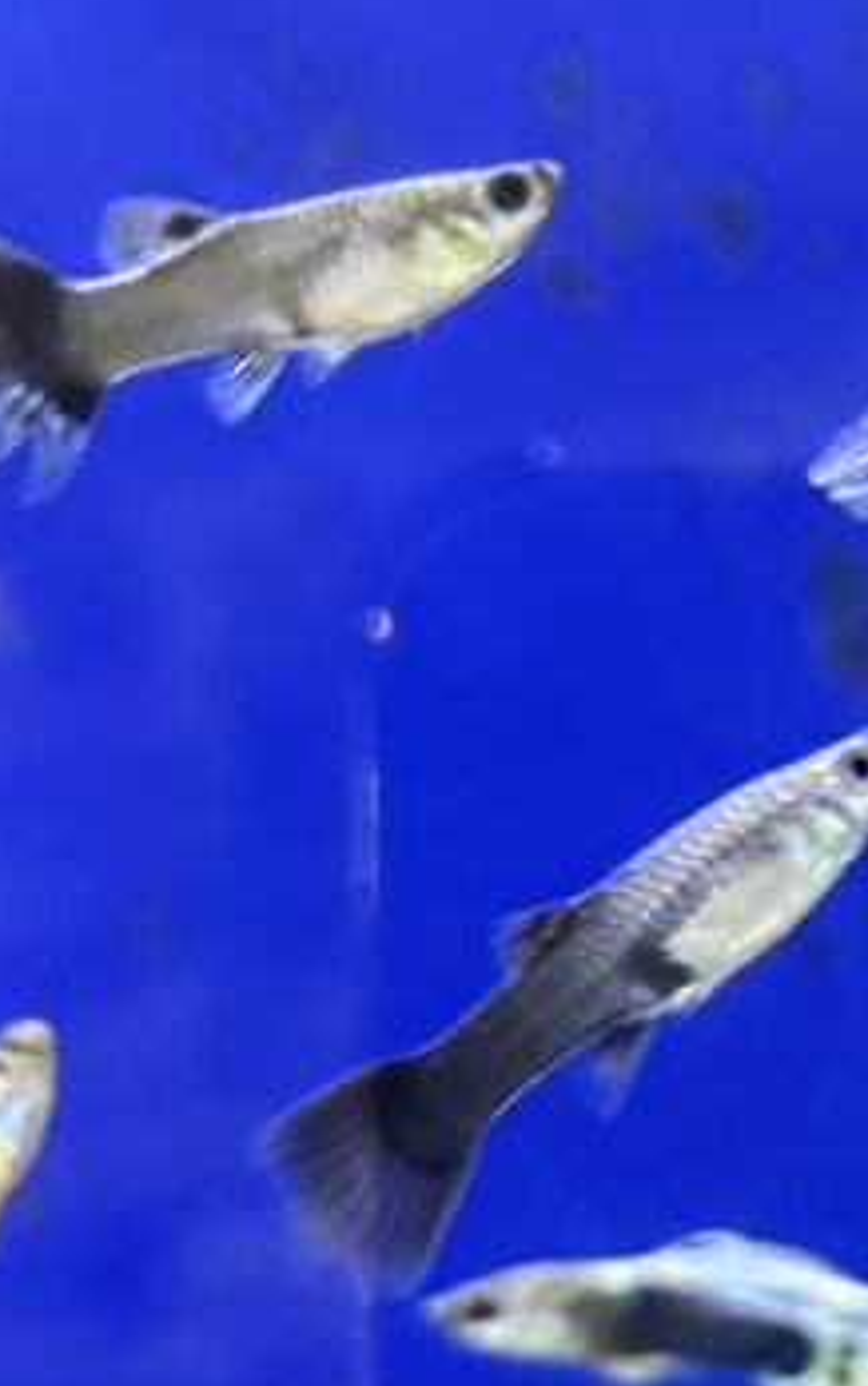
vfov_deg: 25.4
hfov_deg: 15.4
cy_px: 924
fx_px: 3061
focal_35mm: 81
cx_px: 1127
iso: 500
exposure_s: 1/50
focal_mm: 5.7
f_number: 1.5
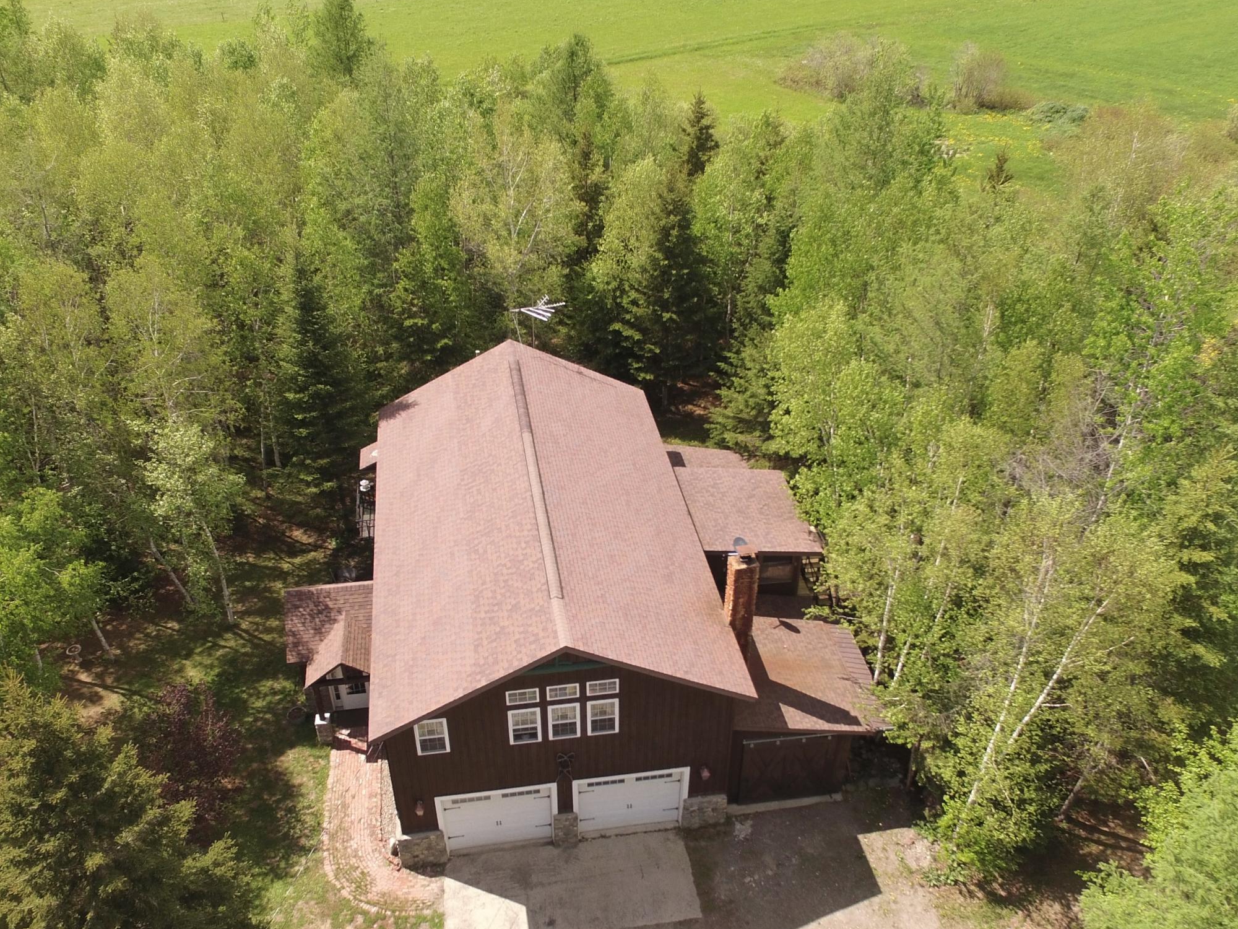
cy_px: 555
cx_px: 621
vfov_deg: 46.5
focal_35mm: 30
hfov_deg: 60.0
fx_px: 1073
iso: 100
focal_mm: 3.61
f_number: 2.8
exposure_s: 1/400
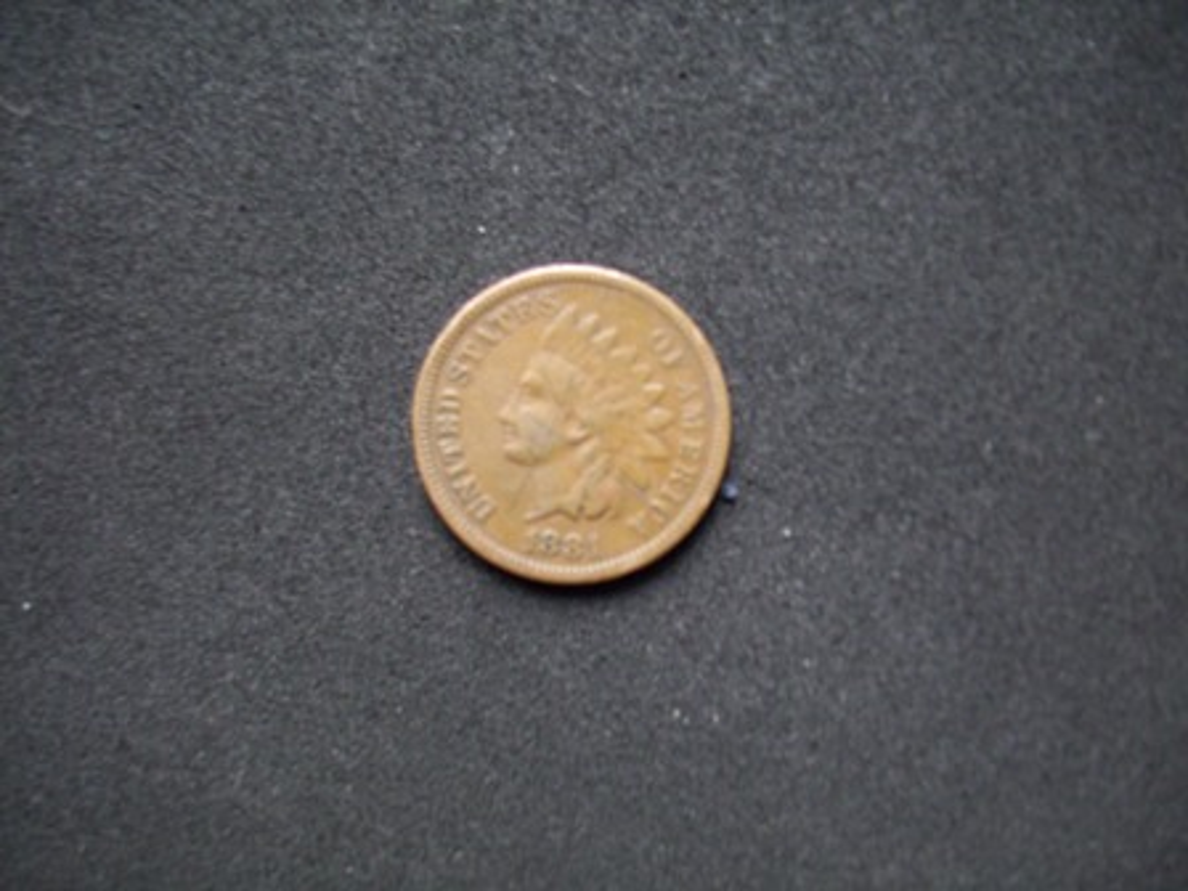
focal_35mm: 34
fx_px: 1167
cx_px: 594
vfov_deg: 41.8
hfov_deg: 54.0
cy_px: 446
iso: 160
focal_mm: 5.7
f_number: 2.9
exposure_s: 1/8
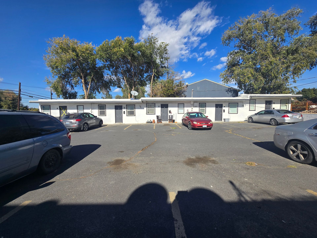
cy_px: 119
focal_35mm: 13
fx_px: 119
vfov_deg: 89.9
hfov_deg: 106.2
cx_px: 158
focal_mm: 2.2
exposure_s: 1/2216
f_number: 2.2
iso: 50
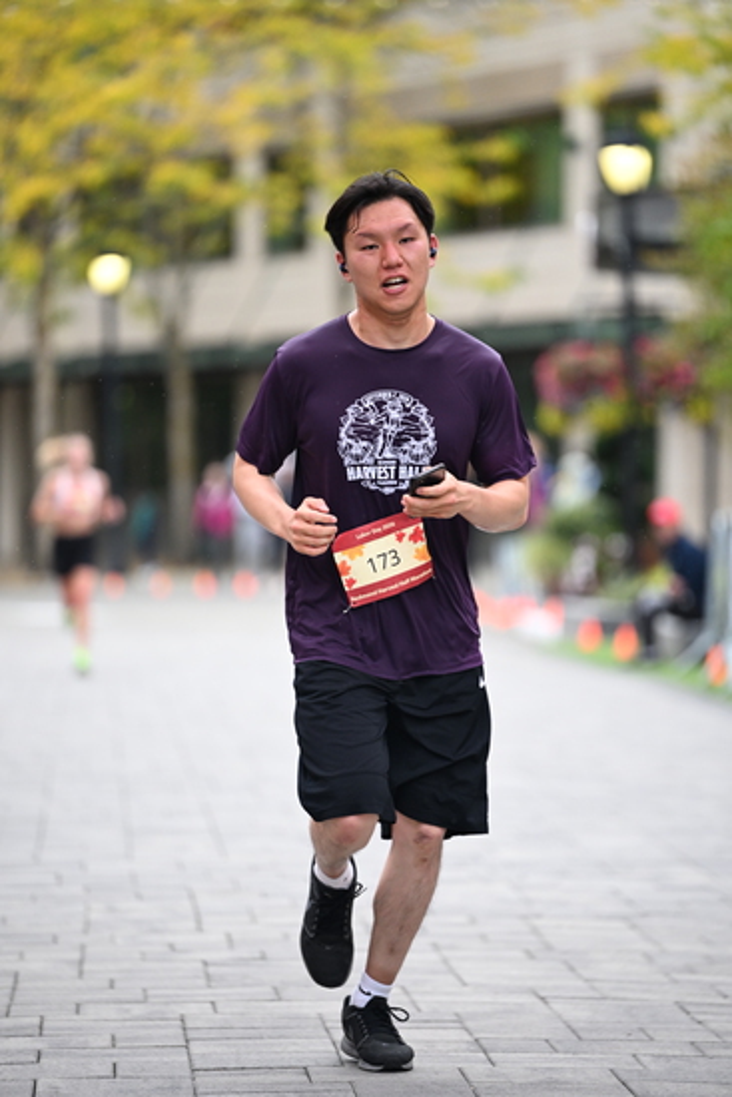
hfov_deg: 7.6
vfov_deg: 11.4
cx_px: 366
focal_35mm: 180
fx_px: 5486
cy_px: 548
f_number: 2.8
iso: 1250
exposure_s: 1/1600
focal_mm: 180
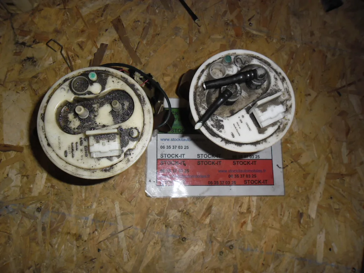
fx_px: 284
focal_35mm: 27
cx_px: 182
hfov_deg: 65.3
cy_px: 136
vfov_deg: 51.4
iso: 80
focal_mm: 4.9
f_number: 3.5
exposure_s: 1/45
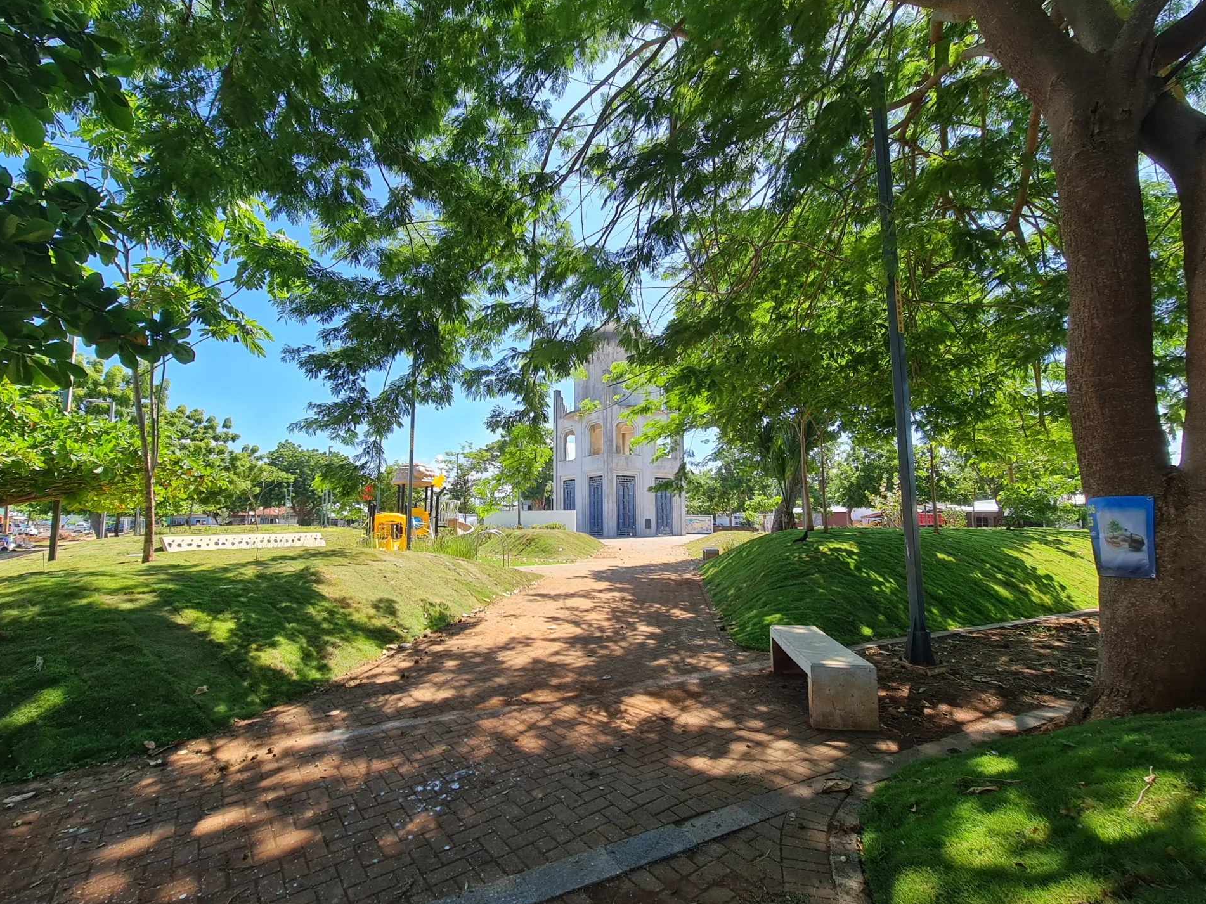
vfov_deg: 85.6
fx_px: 488
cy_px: 474
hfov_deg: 102.0
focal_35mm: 14
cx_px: 576
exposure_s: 1/576
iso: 64
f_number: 2.2
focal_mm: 2.2
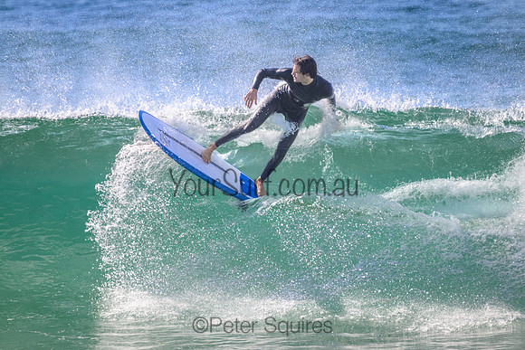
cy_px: 175
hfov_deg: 2.6
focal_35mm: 800
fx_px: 11669
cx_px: 262
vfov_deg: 1.7
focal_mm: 800
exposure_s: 1/1600
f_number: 11
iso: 1800
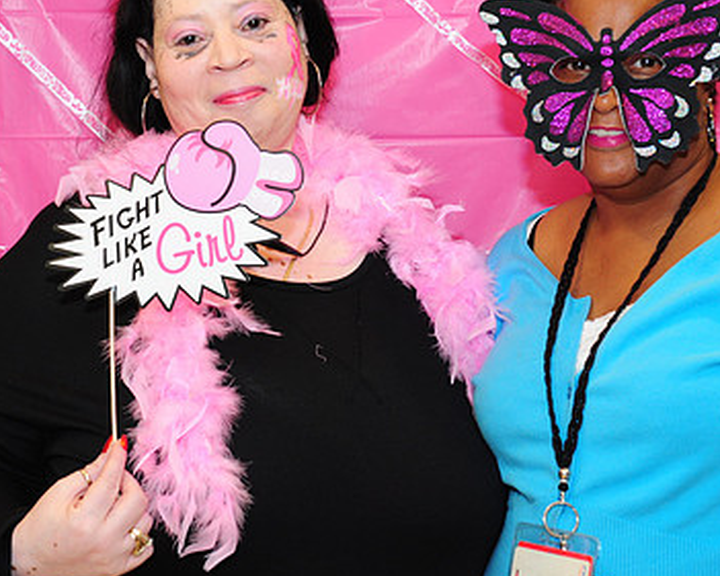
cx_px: 275
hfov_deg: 20.6
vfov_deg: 16.5
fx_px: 1982
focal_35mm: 93
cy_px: 210
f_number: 5.6
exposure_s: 1/60
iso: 640
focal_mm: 40
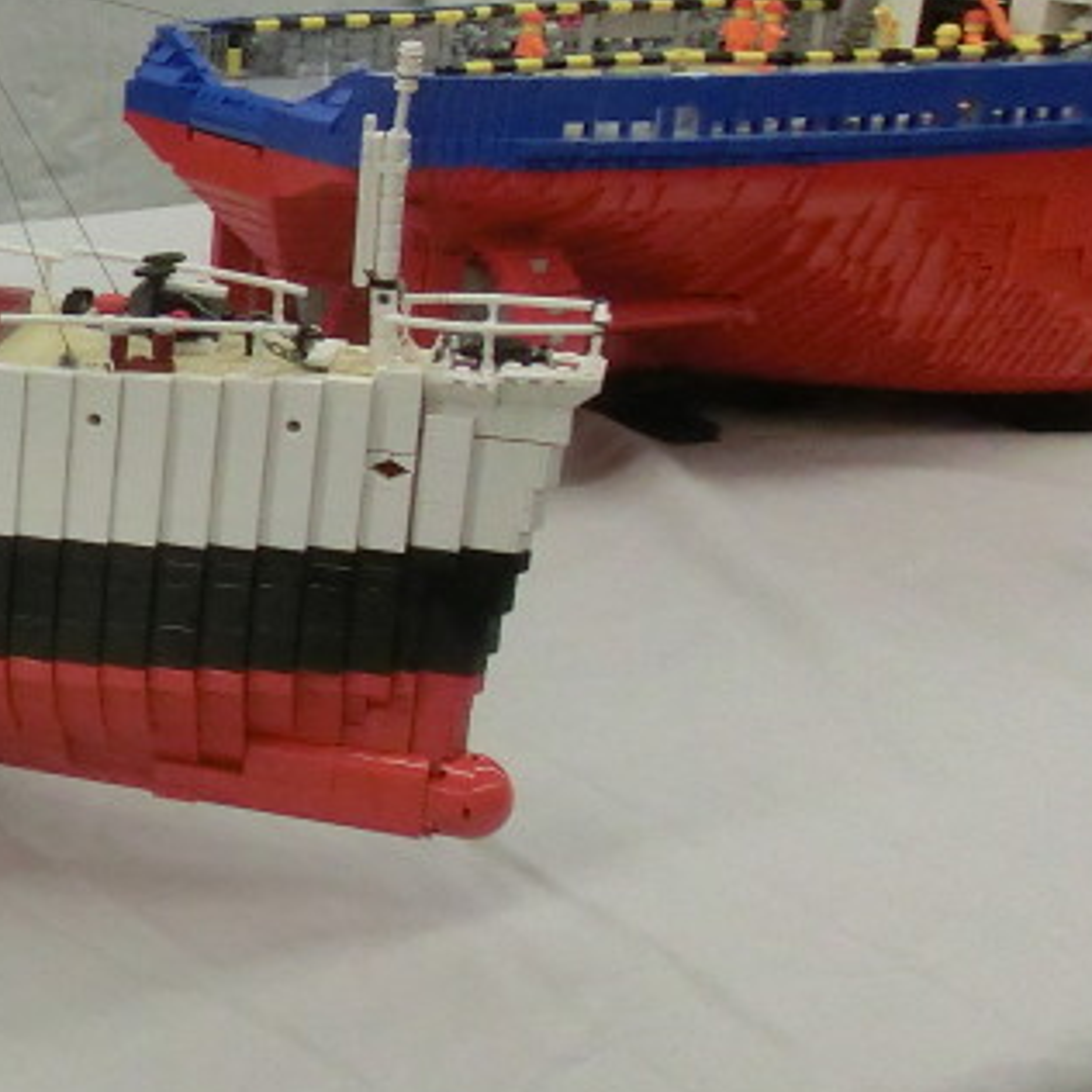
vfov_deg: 20.2
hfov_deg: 17.7
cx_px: -632
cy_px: 449
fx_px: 3069
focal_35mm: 86
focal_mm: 5.25
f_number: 3.5
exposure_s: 1/60
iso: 640
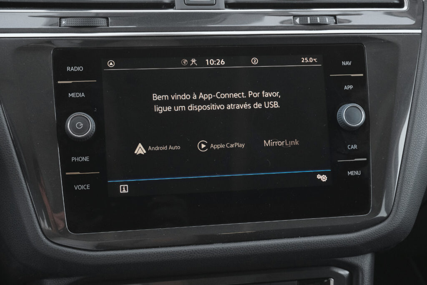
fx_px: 569
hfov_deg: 41.1
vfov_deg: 28.1
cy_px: 142
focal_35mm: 48
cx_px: 214
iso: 2000
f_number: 7.1
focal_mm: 32.3
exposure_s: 1/160
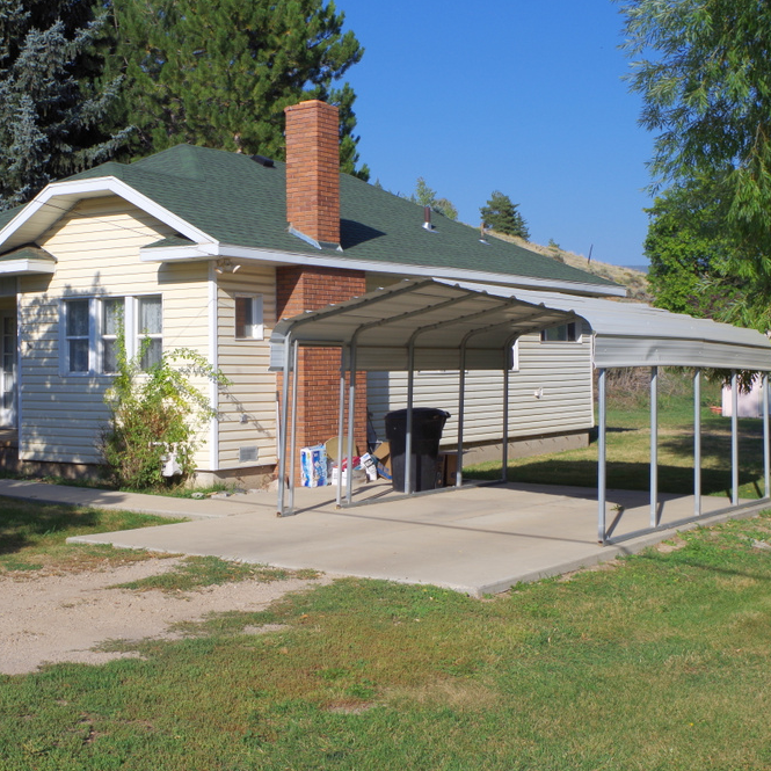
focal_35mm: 47
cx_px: 254
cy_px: 388
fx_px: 1184
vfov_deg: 36.1
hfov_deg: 35.7
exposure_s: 1/160
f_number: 13
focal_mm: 24.38
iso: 100
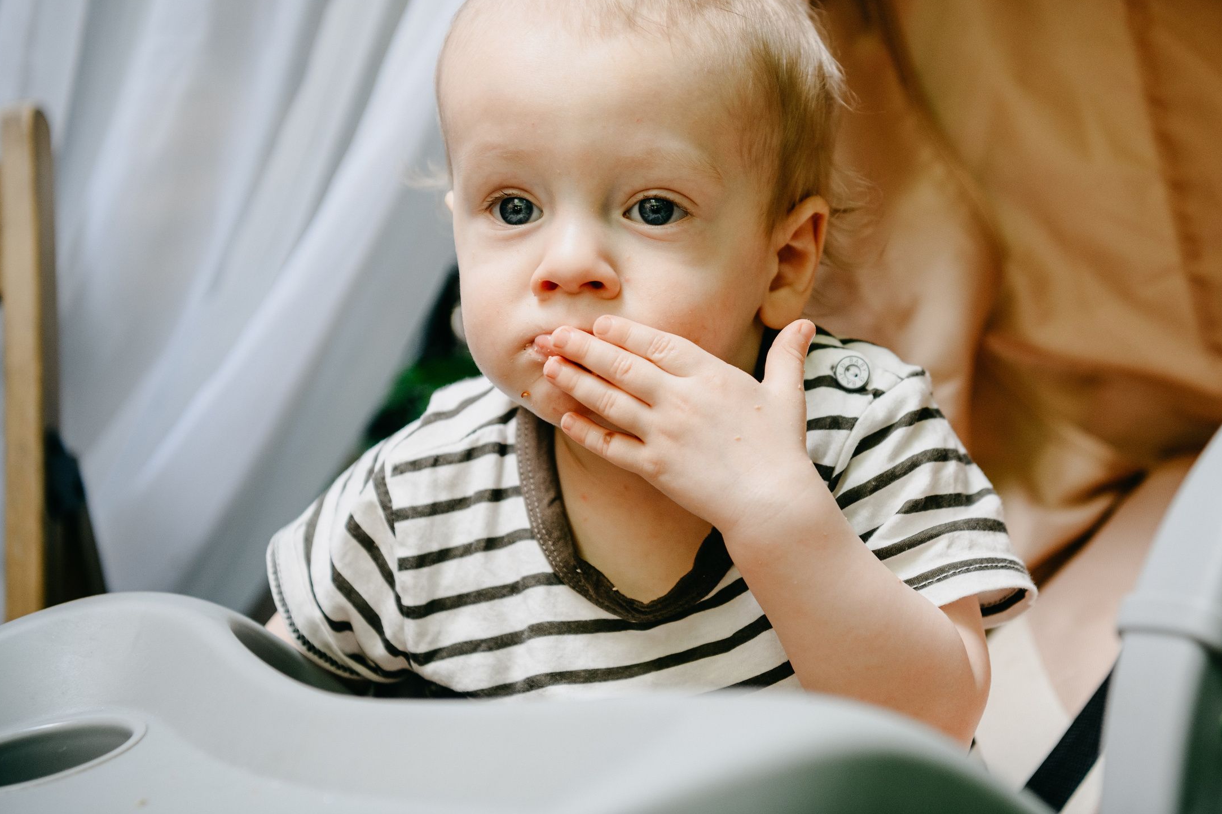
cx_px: 706
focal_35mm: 65
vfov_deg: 20.9
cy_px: 340
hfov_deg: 30.9
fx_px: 2206
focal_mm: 55
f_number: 3.5
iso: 500
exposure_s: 1/160
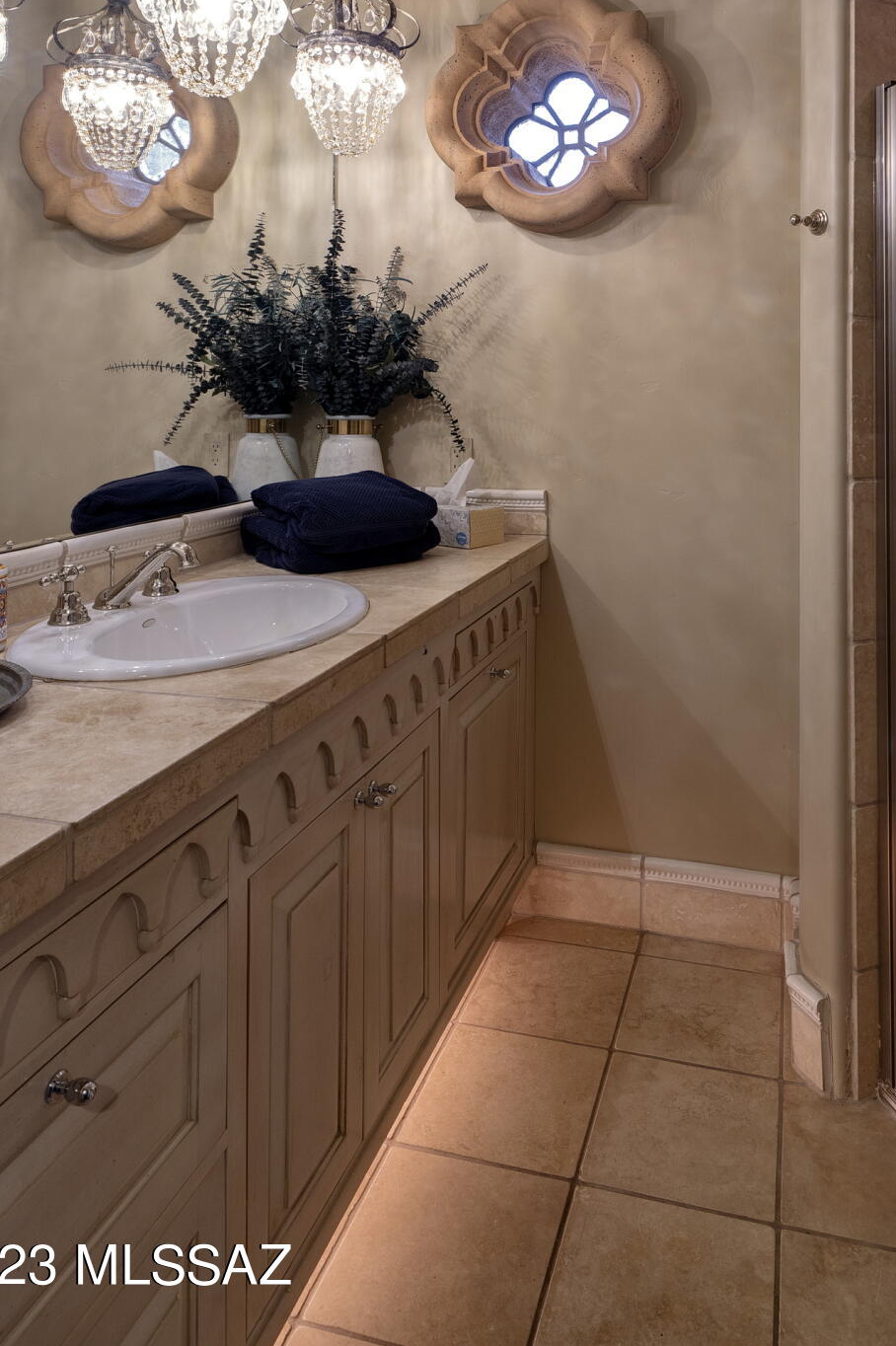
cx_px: 547
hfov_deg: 56.6
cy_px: 369
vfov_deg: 74.1
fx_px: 822
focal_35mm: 22
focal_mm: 15
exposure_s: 1/1.25
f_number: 10
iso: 200
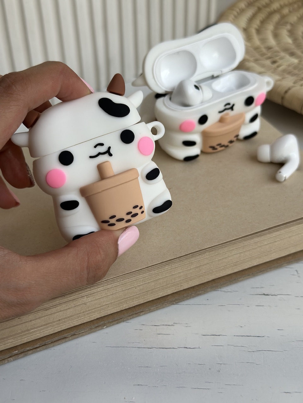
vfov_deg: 39.7
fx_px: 560
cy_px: 202
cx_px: 152
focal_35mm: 48
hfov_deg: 30.3
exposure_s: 1/745
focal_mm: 6.86
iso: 80
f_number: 1.78
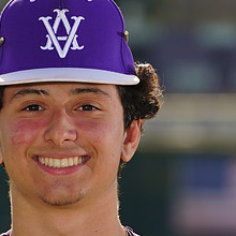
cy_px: 278
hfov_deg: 2.5
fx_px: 5492
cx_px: 86
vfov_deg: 2.5
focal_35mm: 712
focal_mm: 318
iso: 100
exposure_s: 1/250
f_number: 9
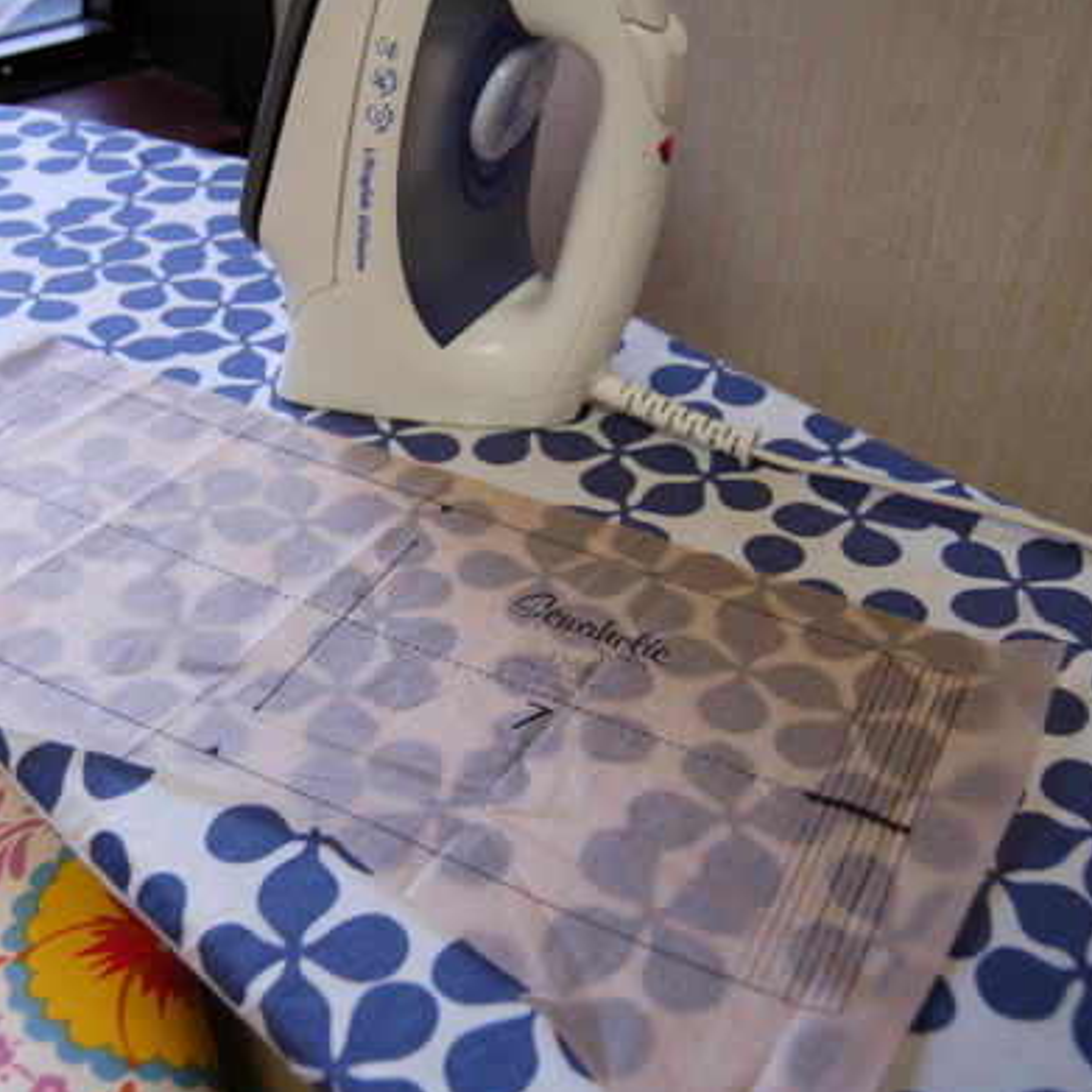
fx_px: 1535
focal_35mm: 43
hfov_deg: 39.0
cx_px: 430
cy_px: 549
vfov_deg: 39.2
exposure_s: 1/60
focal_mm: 22
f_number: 4
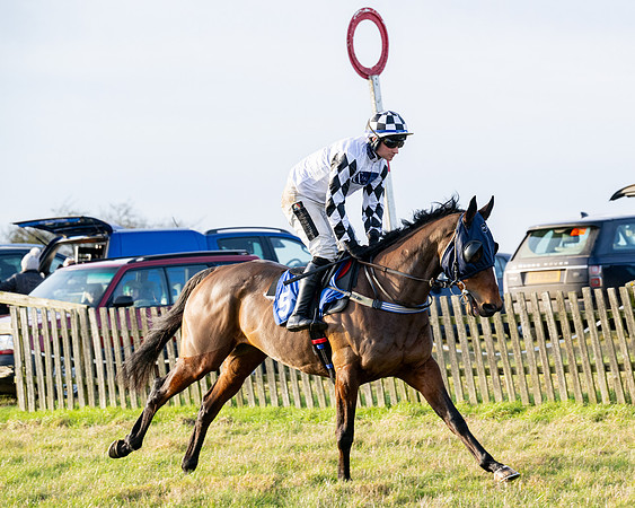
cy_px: 294
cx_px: 444
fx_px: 3187
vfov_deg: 9.1
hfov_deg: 11.4
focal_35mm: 170
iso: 400
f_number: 5
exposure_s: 1/1000
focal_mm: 125
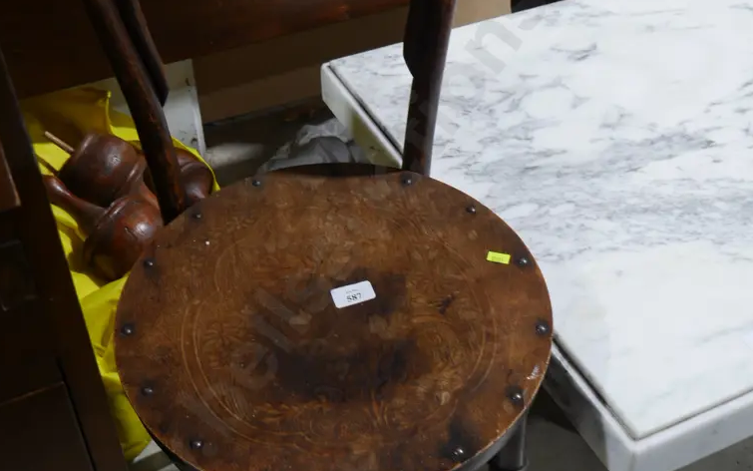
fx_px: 944
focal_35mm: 46
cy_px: 206
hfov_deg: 43.5
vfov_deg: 28.0
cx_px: 372
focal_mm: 16
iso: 400
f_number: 3.6
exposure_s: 1/60
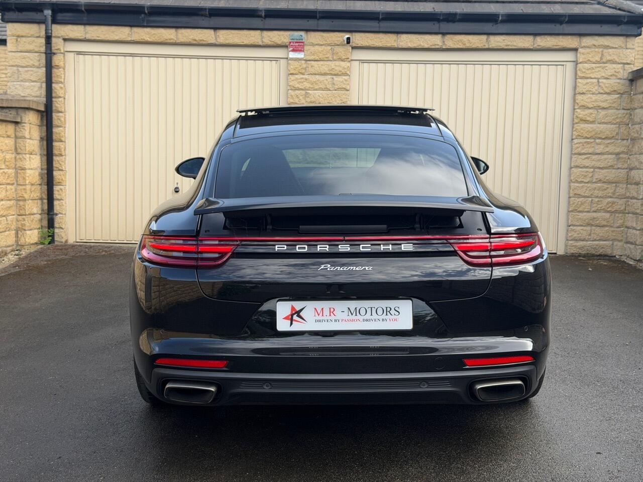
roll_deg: -0.8
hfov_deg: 39.7
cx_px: 322
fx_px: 892
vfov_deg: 30.3
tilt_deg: -4.6
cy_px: 241
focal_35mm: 48
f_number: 1.78
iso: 64
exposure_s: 1/846
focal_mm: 6.76
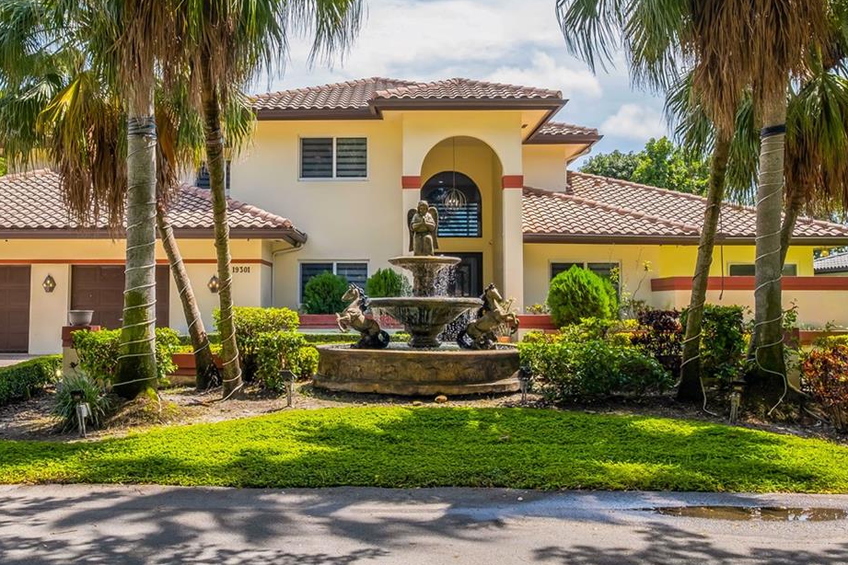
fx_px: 777
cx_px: 365
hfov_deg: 57.0
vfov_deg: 40.0
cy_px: 265
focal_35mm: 33
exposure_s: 1/250
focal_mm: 12.6
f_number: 8
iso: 250
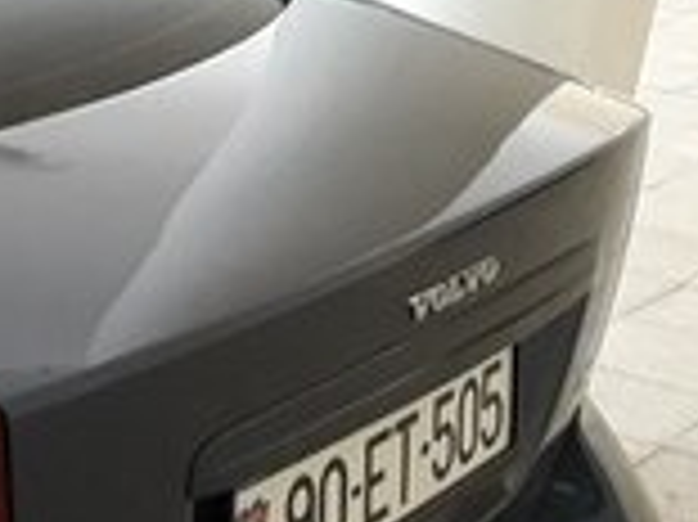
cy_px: 542
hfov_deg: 14.0
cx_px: -770
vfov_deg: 12.7
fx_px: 2317
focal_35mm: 115
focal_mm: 3.6
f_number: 1.9
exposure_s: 1/33
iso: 64
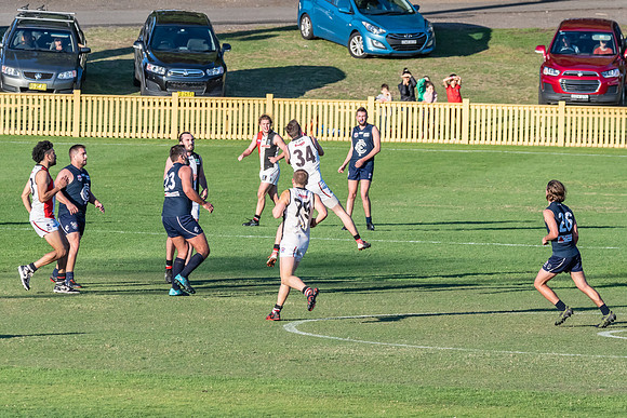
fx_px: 7682
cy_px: 199
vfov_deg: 3.1
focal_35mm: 441
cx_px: 282
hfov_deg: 4.7
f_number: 10
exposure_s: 1/2000
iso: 800
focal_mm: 260
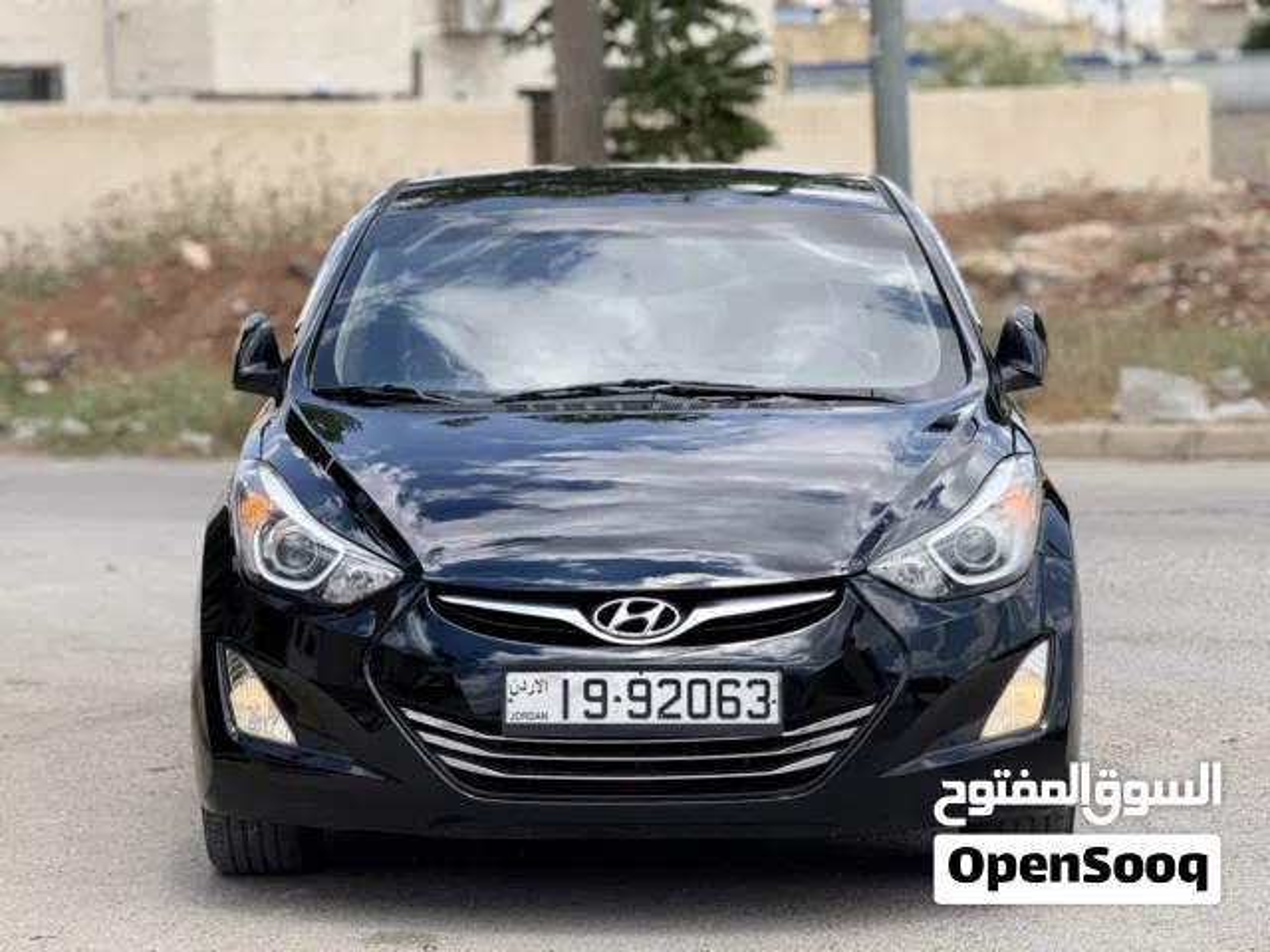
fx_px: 4403
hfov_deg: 16.4
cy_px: 476
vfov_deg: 12.3
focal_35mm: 120
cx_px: 635
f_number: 2.8
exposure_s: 1/1080
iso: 64
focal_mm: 15.66
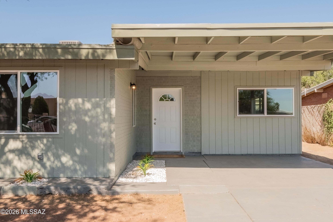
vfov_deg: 43.6
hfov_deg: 61.9
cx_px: 166
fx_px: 277
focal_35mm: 30
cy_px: 111
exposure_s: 1/160
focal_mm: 20
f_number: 16
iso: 400
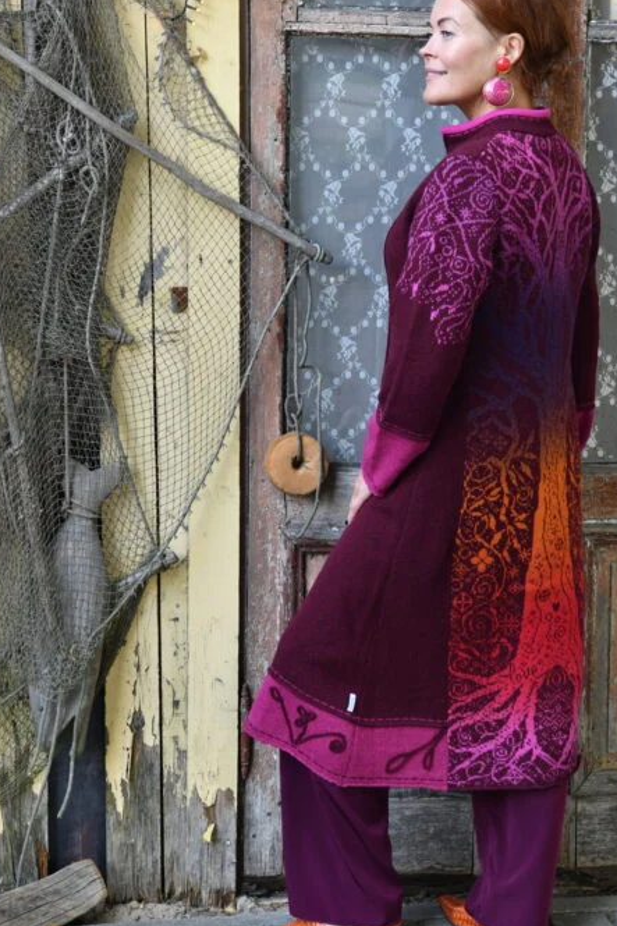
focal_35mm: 88
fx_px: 2263
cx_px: 403
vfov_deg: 23.1
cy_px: 398
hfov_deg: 15.5
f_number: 6.7
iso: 800
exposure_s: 1/90
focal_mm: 65
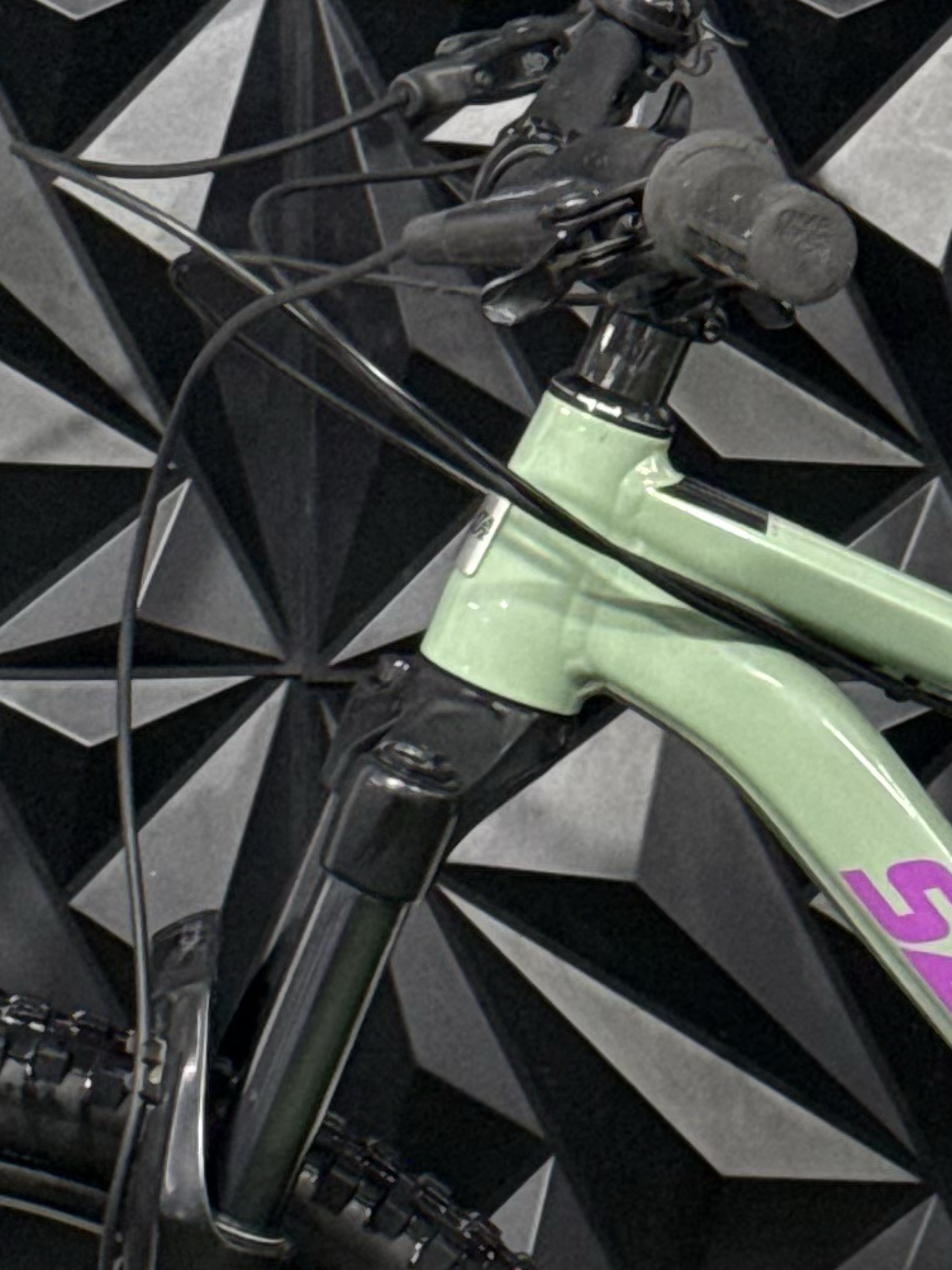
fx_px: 7079
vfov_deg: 10.3
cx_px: 572
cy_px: 660
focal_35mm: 193
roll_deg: -0.5
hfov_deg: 7.7
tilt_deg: -8.1
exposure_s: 1/60
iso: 125
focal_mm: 6.76
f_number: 1.78
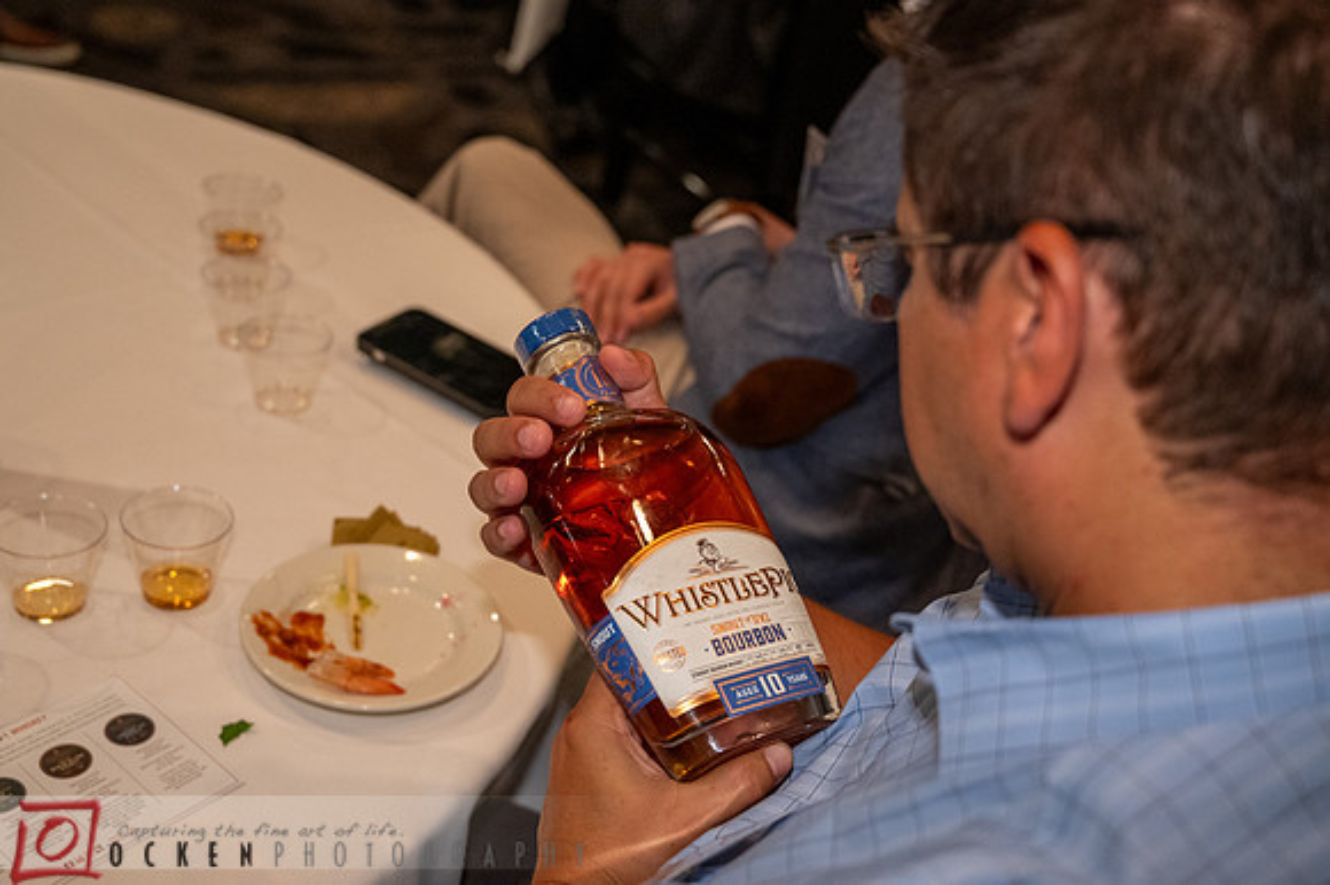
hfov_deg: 44.5
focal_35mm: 44
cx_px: 665
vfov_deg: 30.5
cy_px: 442
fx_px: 1625
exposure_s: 1/60
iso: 5000
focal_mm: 44
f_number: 4
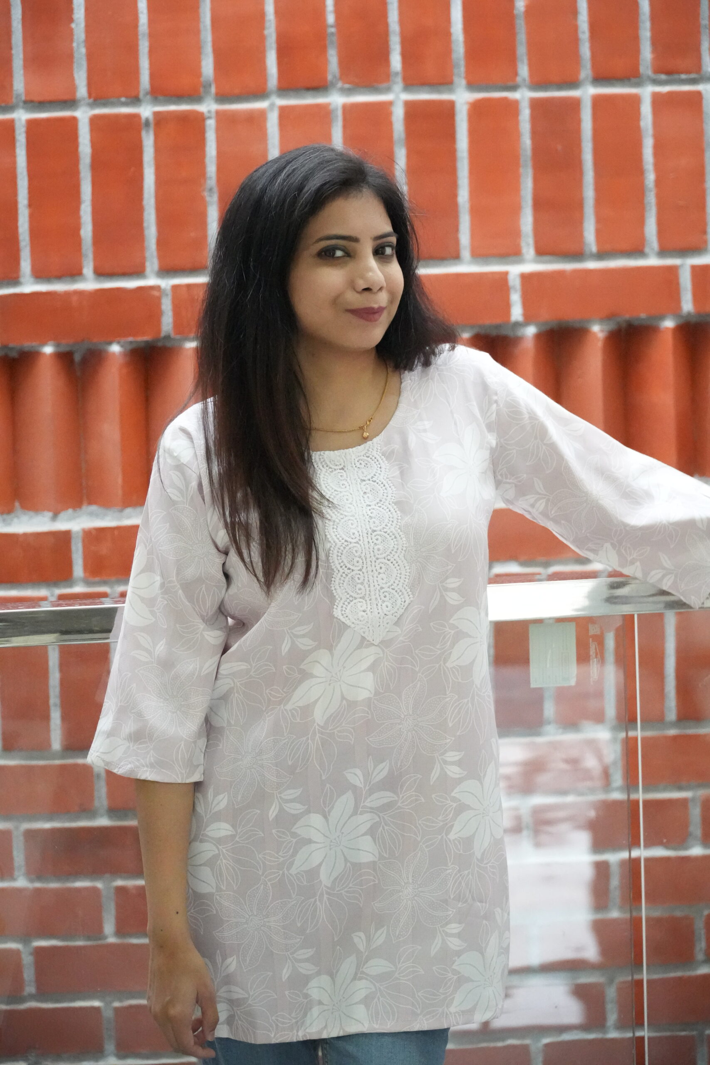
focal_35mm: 102
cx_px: 355
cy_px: 532
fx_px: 3017
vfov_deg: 20.0
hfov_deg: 13.4
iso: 10000
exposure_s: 1/1000
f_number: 4
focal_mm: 68
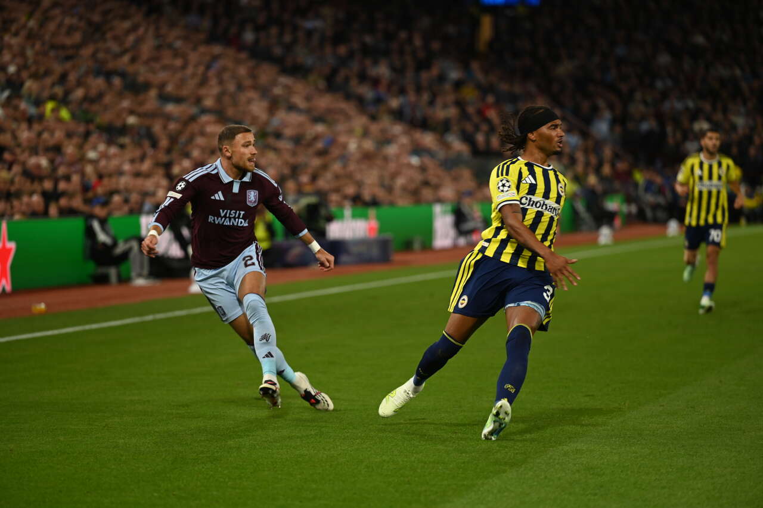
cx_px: 382
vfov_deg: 6.9
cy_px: 254
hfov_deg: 10.3
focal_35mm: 200
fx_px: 4237
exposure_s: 1/400
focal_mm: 200
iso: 400
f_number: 3.2
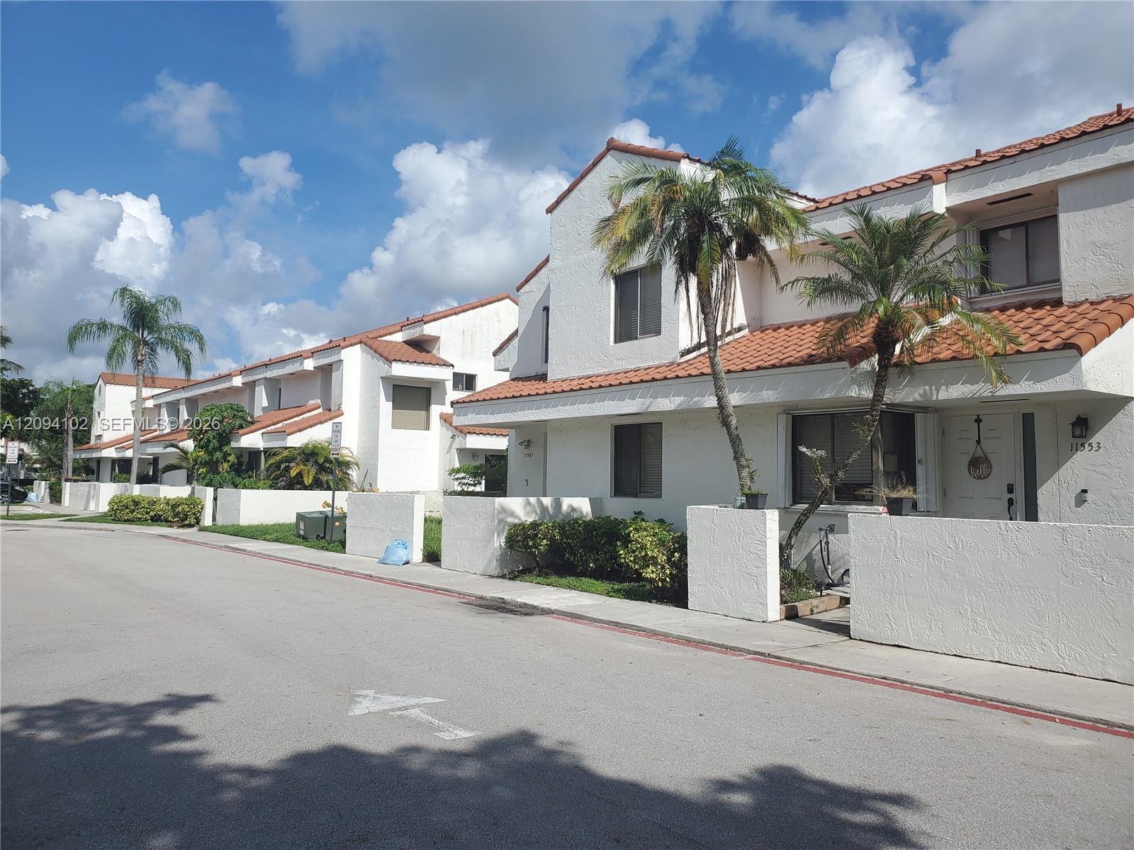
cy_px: 425
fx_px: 852
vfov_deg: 53.1
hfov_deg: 67.3
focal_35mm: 26
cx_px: 567
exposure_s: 1/2393
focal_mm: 4.3
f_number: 2.4
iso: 50
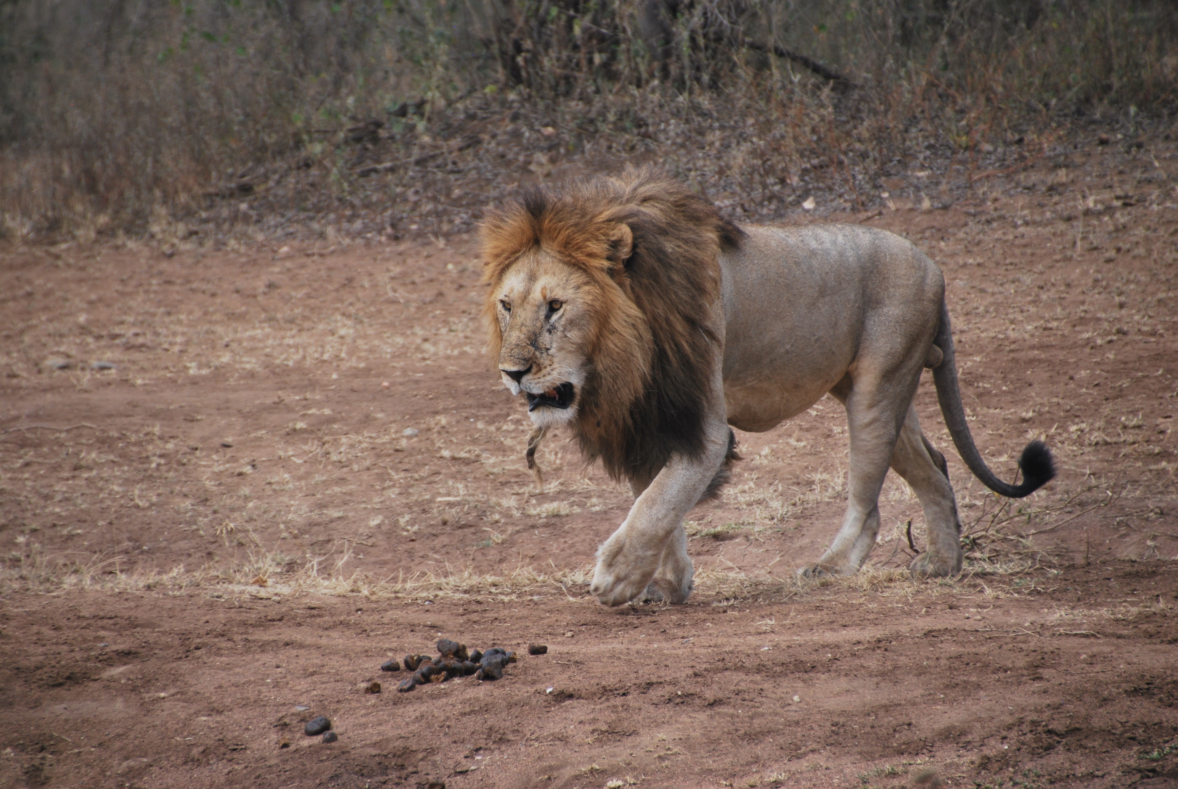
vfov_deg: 3.4
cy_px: 394
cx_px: 589
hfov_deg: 5.1
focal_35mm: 405
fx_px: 13268
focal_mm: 270
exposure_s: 1/500
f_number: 6.3
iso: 250
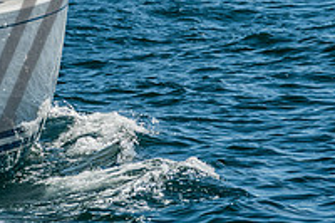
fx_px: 5077
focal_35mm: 546
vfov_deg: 2.5
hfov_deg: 3.8
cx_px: -116
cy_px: -94
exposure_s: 1/400
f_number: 10
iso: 400
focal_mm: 180
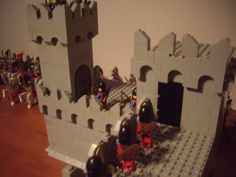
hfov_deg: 49.0
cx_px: 118
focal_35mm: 38
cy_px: 88
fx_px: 259
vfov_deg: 37.7
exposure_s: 1/5
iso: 200
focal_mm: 6.2
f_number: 2.7
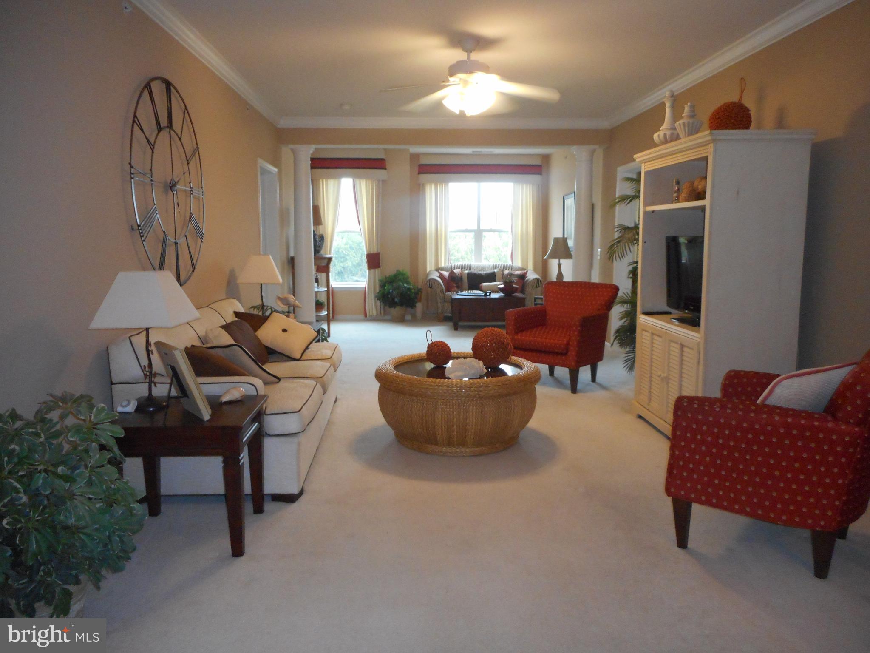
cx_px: 435
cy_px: 326
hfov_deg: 69.4
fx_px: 628
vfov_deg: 54.9
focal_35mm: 25
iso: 400
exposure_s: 1/25
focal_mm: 4.5
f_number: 3.7
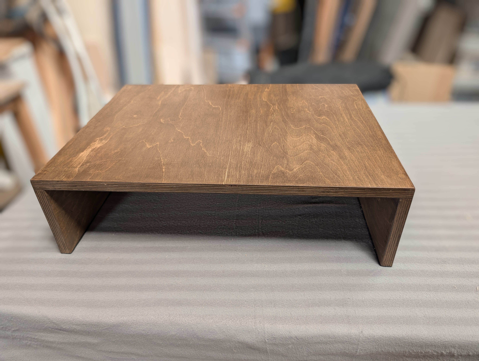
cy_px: 180
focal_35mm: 24
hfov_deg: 71.5
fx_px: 333
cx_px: 240
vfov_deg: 56.9
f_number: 1.68
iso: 22
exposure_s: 1/59.7
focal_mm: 6.9
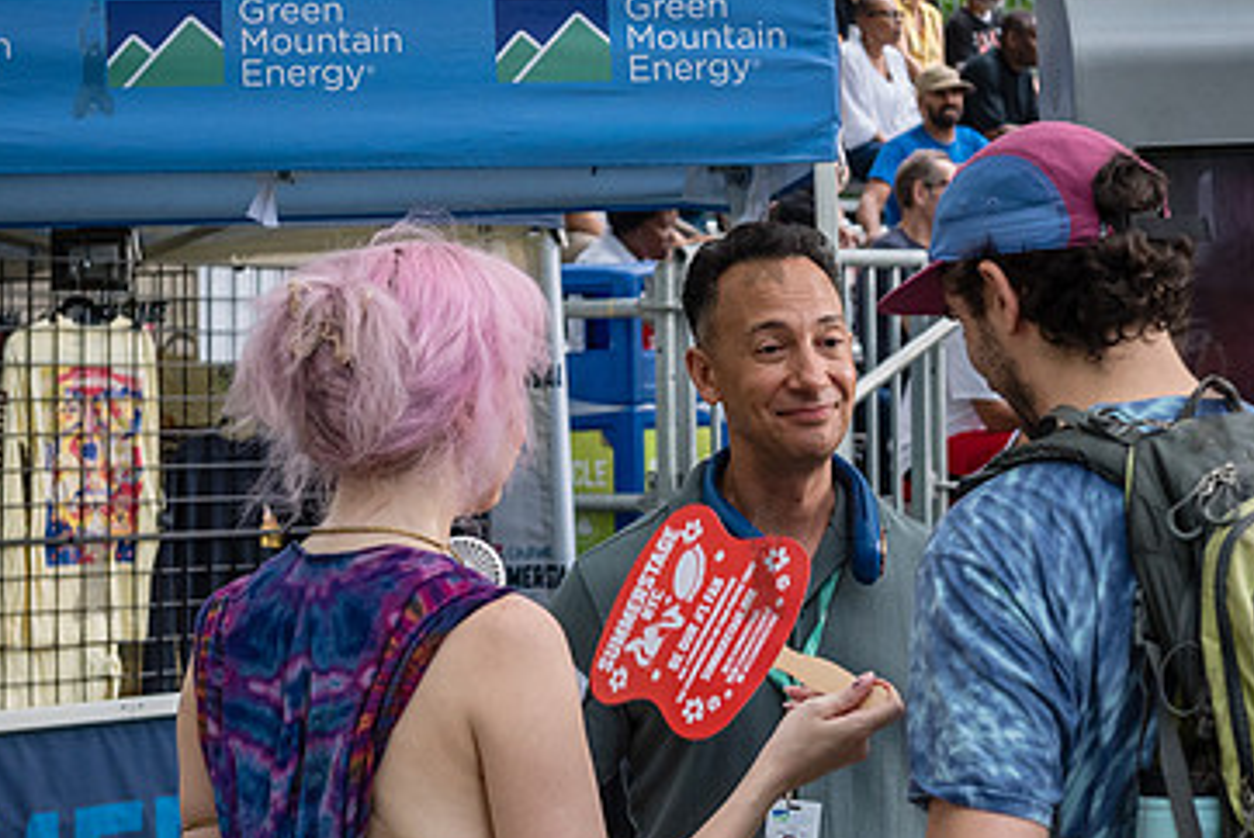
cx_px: 691
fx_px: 3765
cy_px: 360
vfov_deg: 12.7
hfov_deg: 18.9
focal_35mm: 108
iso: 1000
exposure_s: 1/500
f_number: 4.5
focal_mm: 52
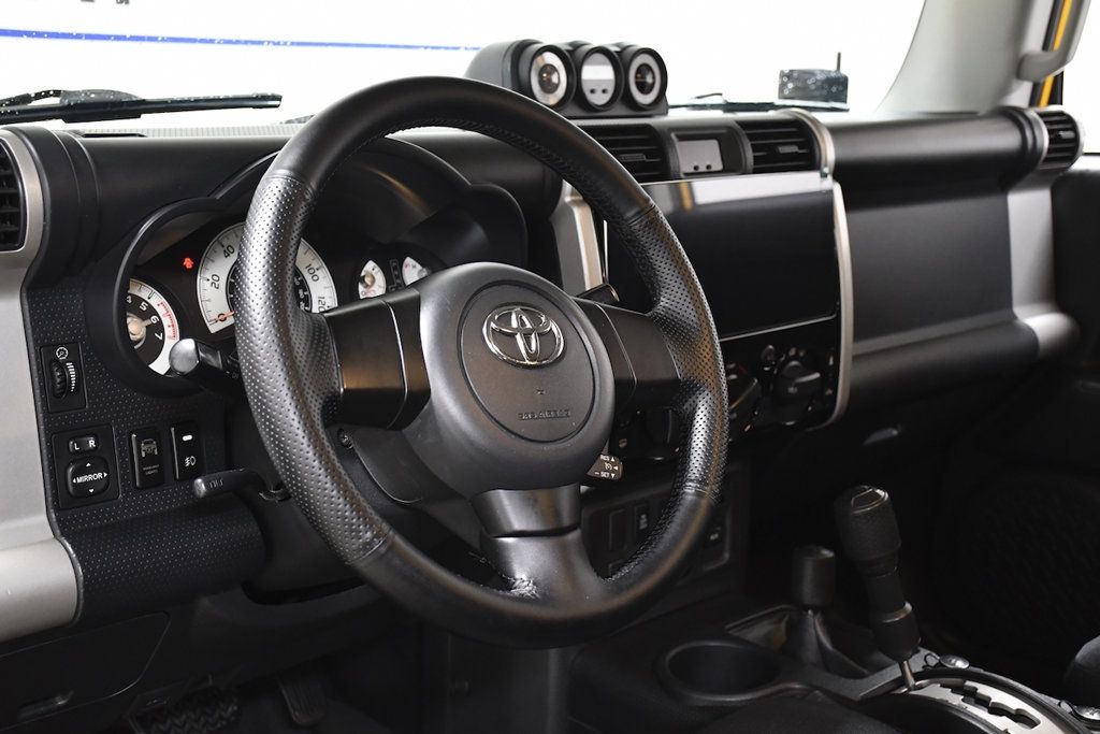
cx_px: 550
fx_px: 1467
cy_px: 367
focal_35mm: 48
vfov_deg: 28.1
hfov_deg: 41.1
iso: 2500
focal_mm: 32
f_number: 4.5
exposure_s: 1/80
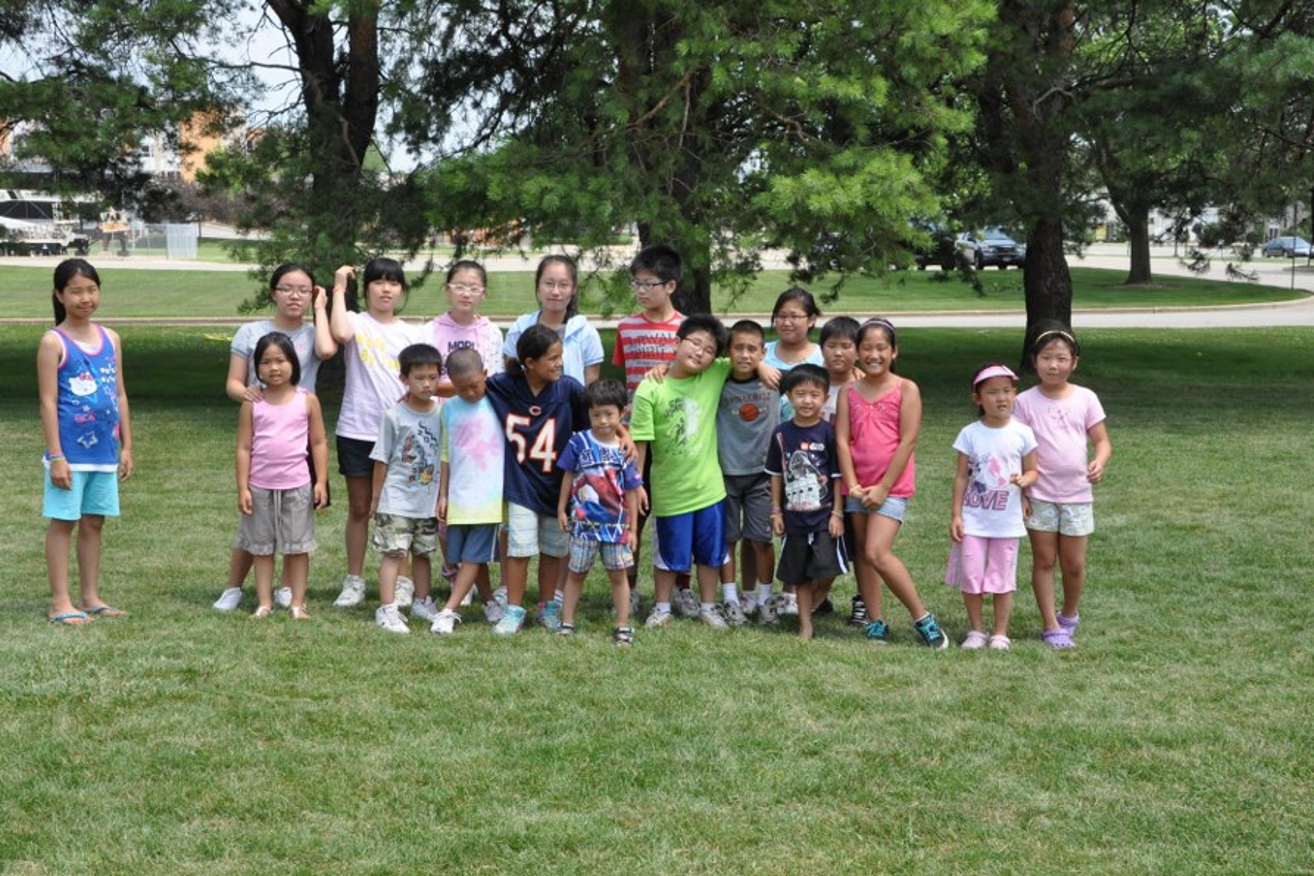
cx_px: 684
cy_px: 428
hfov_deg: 36.2
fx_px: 2007
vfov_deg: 24.6
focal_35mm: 55
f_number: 11
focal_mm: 32
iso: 1000
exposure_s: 1/500
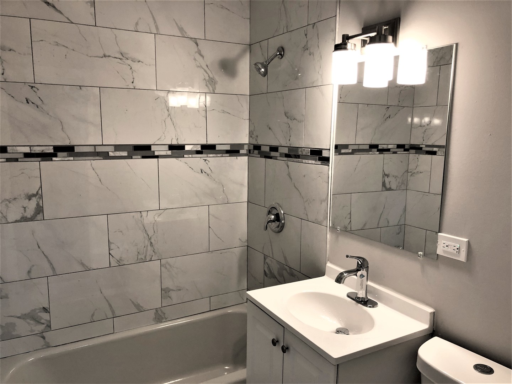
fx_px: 414
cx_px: 256
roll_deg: +0.0
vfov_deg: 49.7
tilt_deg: -10.4
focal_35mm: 28
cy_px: 192
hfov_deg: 63.4
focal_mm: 4
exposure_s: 1/30
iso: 32
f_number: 1.8
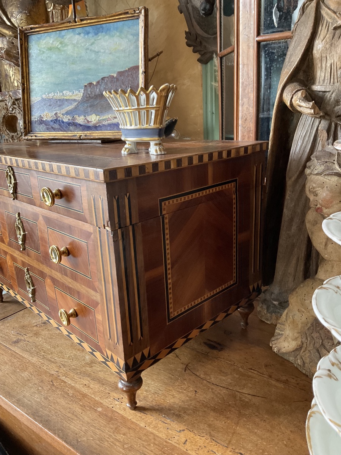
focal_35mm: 29
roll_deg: +2.1
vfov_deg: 61.7
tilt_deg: -16.2
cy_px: 228
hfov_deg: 48.2
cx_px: 170
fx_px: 381
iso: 100
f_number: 1.8
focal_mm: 3
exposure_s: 1/60
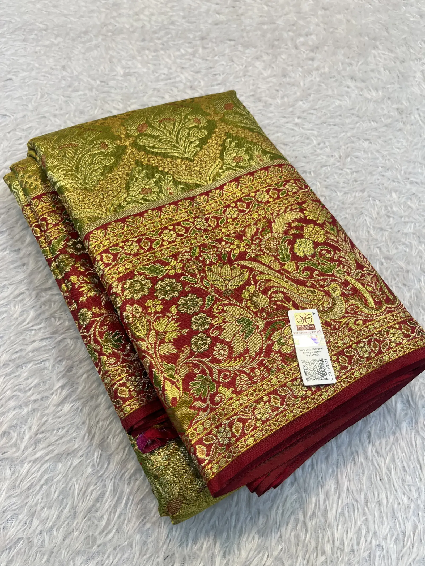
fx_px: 426
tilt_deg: -63.6
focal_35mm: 26
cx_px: 212
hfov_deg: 53.1
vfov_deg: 67.3
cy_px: 283
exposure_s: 1/100
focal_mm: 5.1
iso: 80
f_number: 1.6
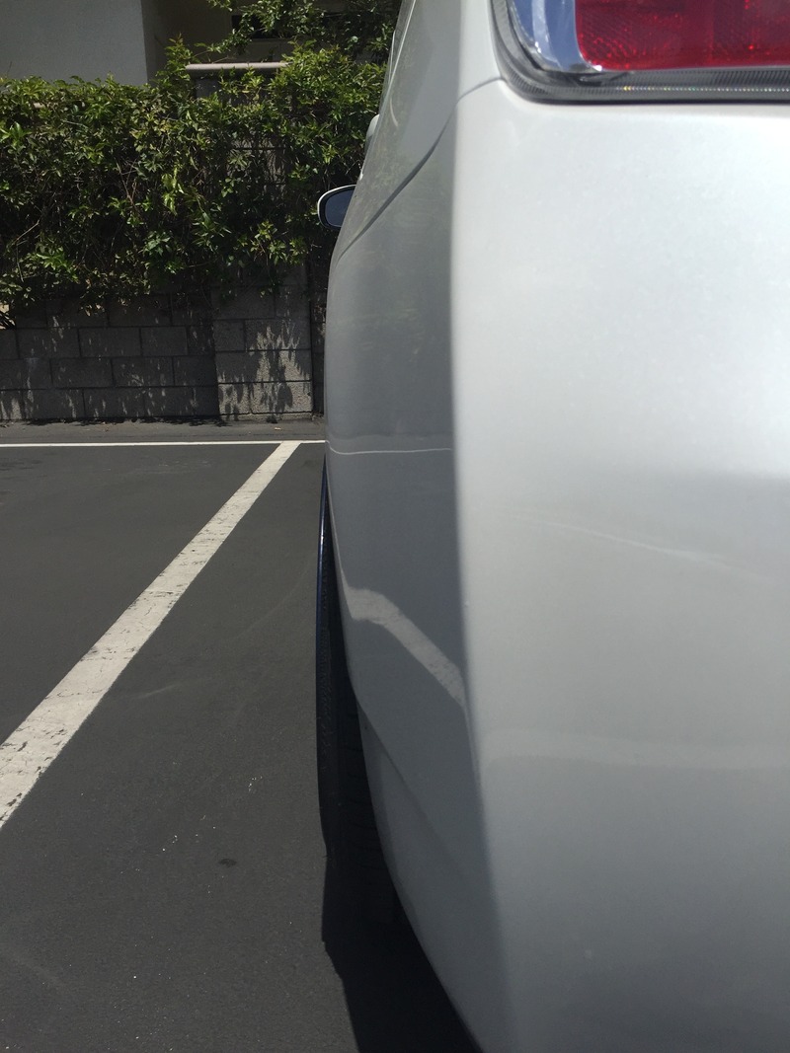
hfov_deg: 48.2
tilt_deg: -12.1
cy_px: 526
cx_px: 395
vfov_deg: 61.7
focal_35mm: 29
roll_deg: +1.4
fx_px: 883
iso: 32
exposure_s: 1/5650
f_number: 2.2
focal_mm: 4.15
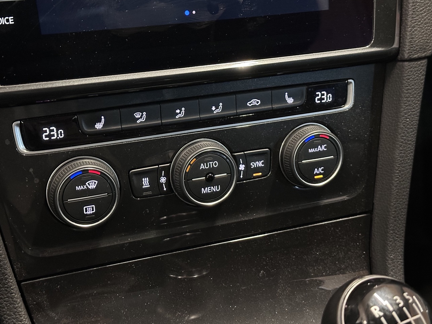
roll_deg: -2.4
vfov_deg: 27.0
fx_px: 674
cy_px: 148
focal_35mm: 54
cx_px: 199
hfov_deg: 35.5
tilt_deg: -29.7
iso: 500
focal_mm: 6.86
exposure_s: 1/34
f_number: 1.78
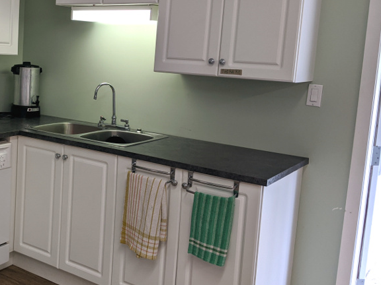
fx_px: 495
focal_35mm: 45
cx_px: 83
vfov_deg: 32.1
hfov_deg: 40.5
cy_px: 110
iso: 71
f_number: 1.8
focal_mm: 4.44
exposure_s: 1/126
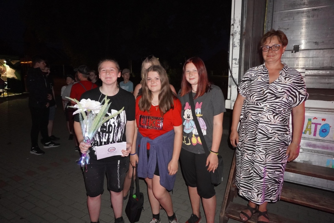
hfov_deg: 73.8
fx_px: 223
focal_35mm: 24
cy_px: 112
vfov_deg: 53.1
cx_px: 167
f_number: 3.5
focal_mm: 16
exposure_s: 1/60
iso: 3200
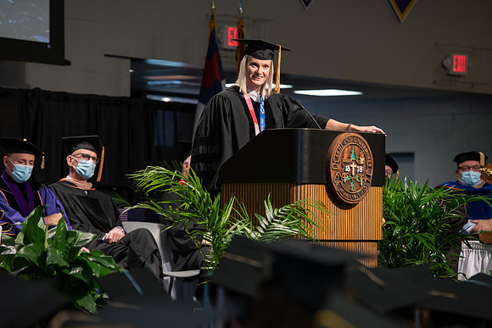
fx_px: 2255
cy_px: 164
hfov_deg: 12.4
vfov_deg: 8.3
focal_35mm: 165
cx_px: 246
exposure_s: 1/200
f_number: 4.5
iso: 800
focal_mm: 165
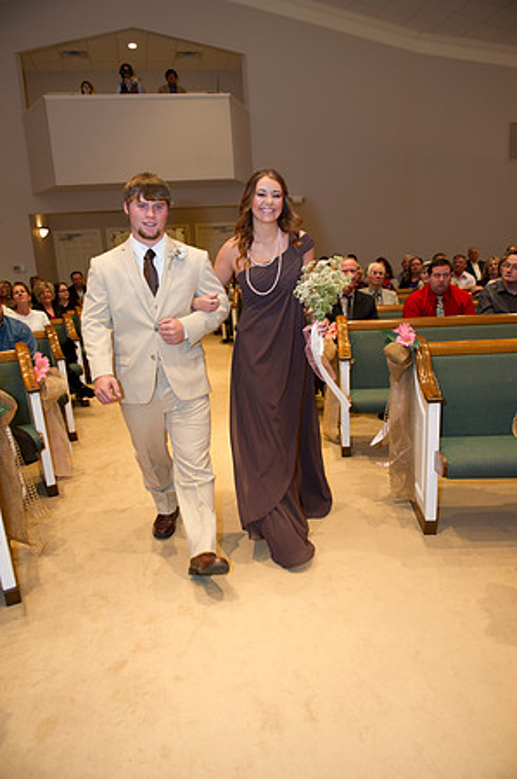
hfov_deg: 53.0
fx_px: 518
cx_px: 258
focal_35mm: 24
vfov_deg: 73.8
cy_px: 390
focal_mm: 24
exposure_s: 1/80
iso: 1250
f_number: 4
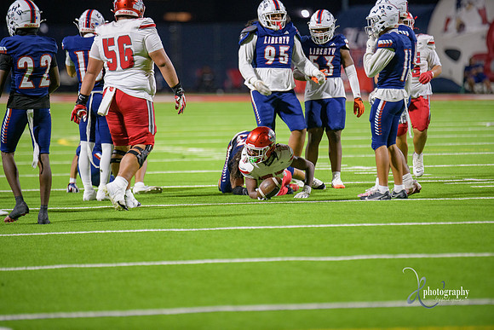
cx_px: 247
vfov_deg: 4.6
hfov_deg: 6.9
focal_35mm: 300
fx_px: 4117
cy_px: 165
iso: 2000
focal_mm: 300
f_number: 2.8
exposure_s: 1/250
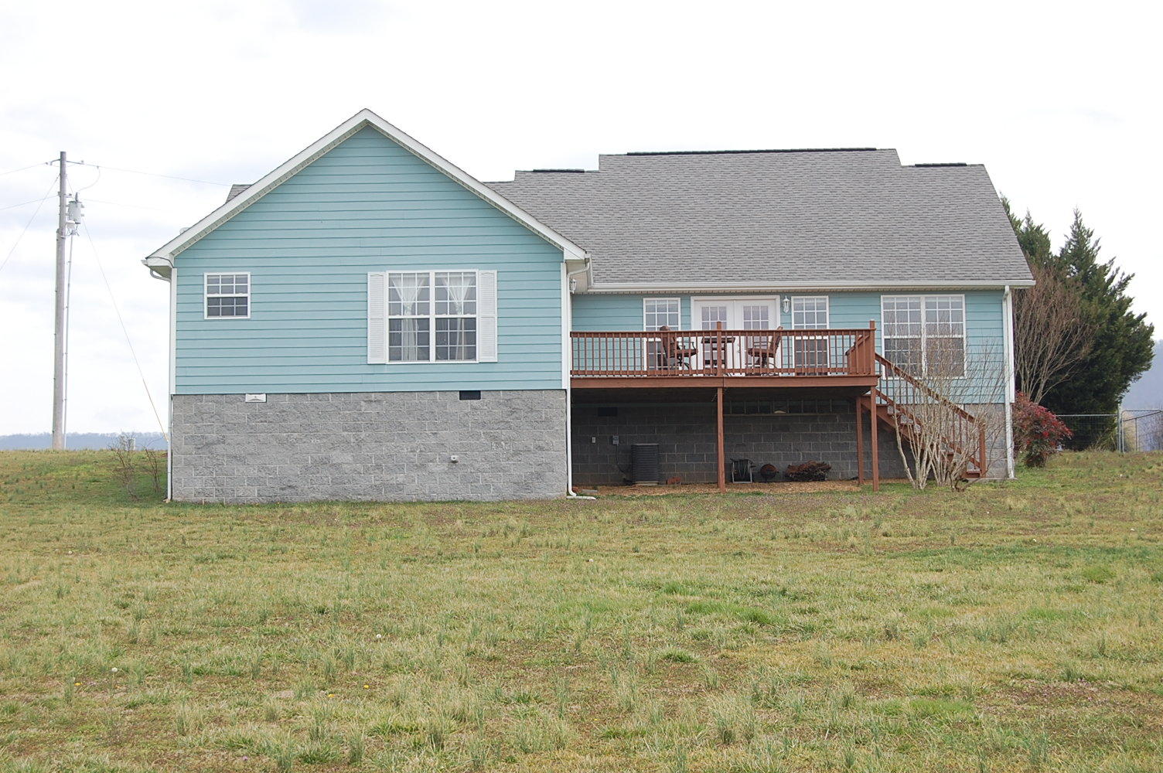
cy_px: 386
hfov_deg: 33.4
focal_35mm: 60
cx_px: 582
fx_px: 1937
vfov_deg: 22.6
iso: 200
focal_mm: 40
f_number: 8
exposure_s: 1/250
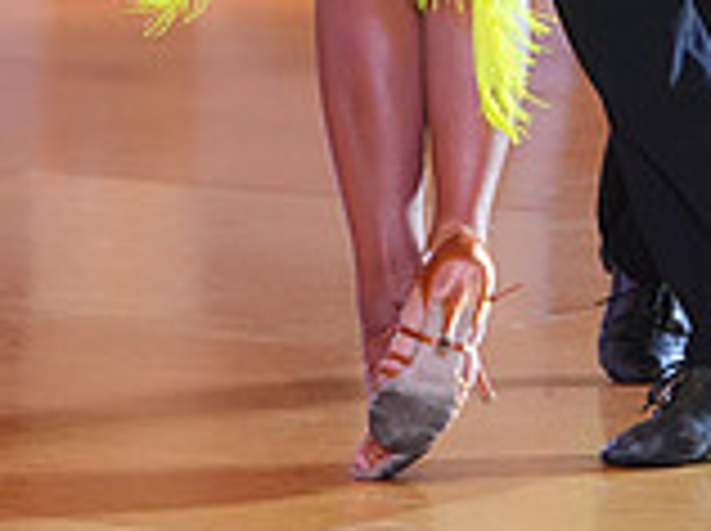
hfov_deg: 4.2
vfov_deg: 3.1
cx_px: 686
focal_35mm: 470
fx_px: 9639
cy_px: -464
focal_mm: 133
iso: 4000
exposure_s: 1/500
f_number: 3.5
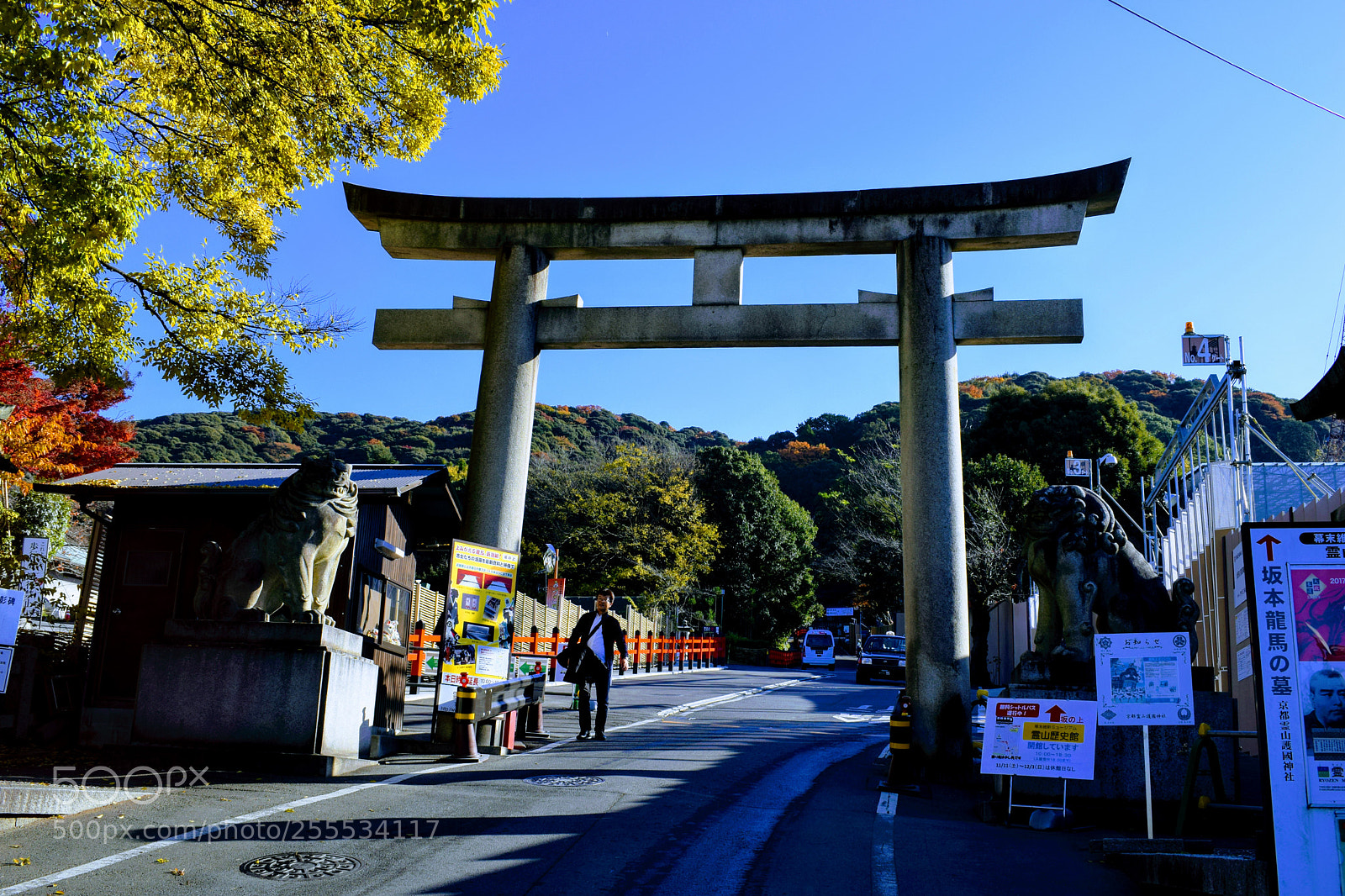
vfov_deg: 36.9
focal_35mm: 36
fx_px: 1345
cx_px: 672
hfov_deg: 53.1
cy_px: 448
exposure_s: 1/320
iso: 200
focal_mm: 24
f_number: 9
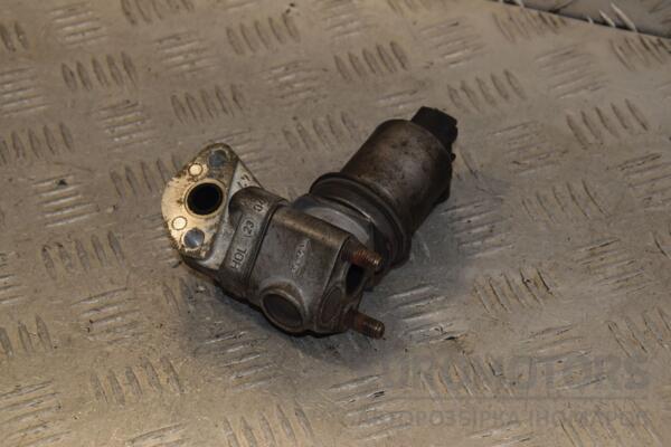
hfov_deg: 19.5
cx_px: 336
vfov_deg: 13.0
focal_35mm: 105
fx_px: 1957
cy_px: 224
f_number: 9
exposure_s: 1/200
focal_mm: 70
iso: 800
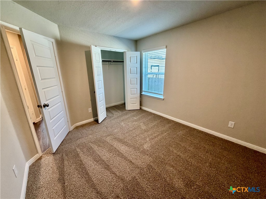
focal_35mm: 14
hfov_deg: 102.1
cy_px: 100
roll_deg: +2.0
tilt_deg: -16.2
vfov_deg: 85.7
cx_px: 133
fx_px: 108
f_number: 2.2
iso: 200
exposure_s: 1/60
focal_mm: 2.22
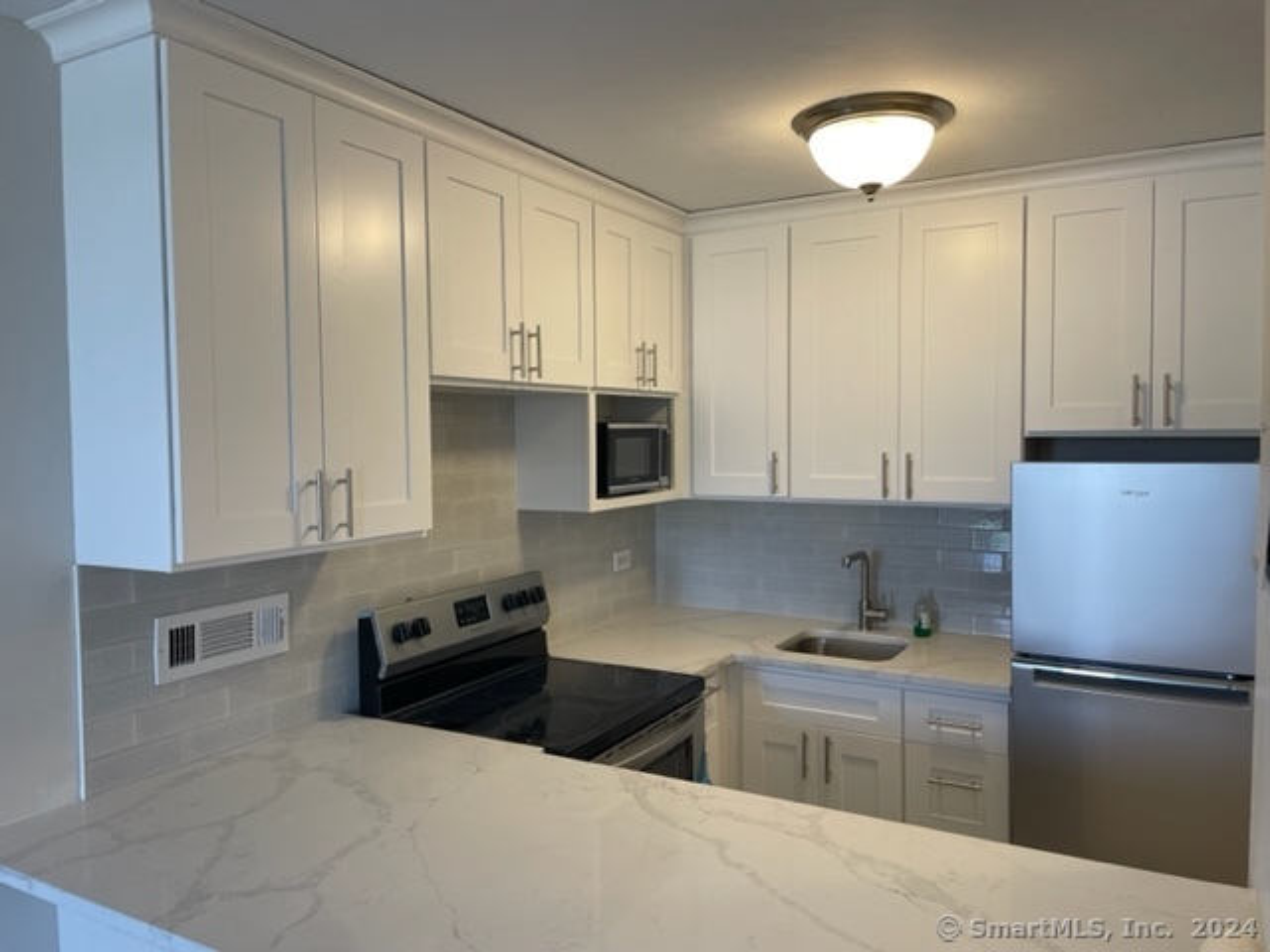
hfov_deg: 67.3
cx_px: 635
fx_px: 954
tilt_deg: -2.9
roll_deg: +0.5
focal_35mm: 26
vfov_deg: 53.1
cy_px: 476
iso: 80
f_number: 1.6
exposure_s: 1/120
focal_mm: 4.2
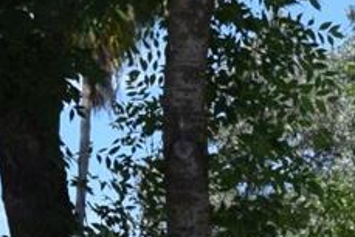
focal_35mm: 295
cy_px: 735
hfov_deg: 6.9
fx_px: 2911
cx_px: -130
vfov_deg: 4.5
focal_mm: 30
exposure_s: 1/400
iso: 200
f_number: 10
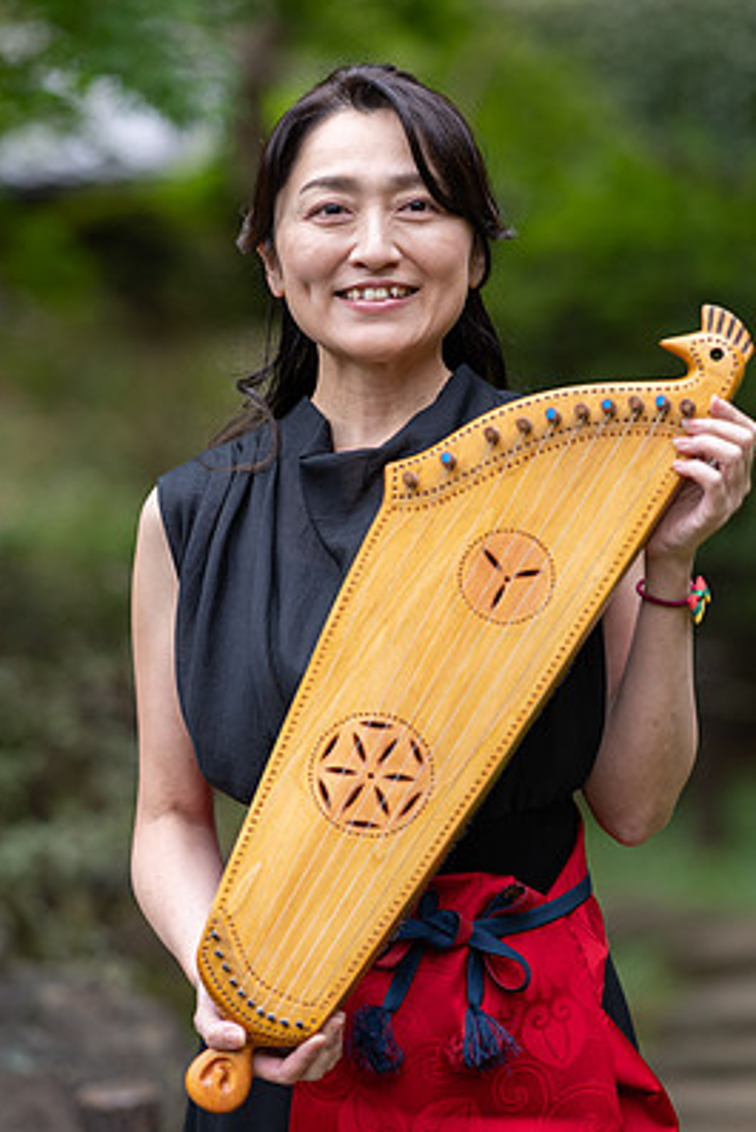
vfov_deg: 17.2
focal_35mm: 119
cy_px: 579
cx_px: 408
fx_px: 3745
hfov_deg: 11.5
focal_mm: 105
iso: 160
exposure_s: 1/250
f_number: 2.2
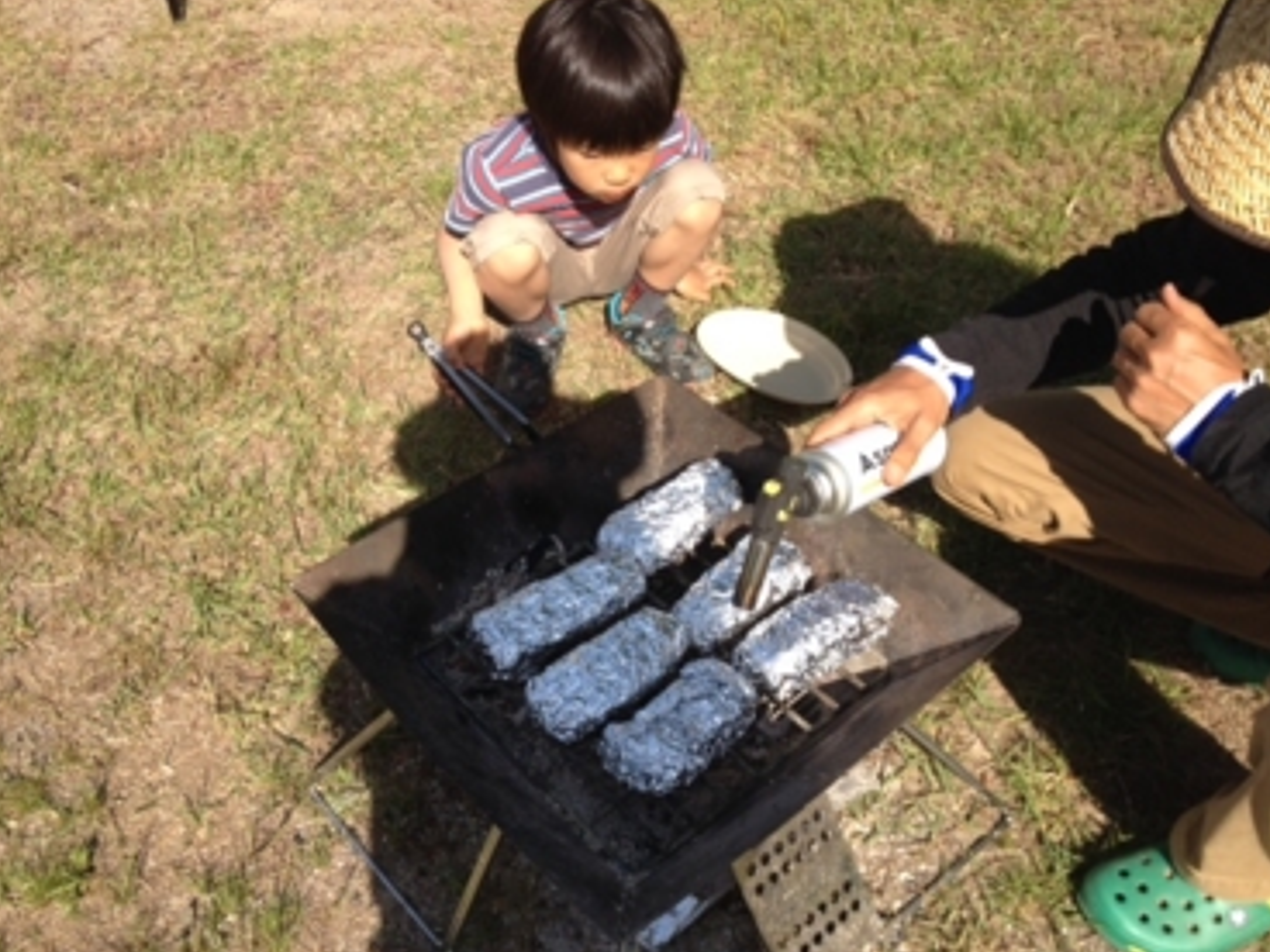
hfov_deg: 49.0
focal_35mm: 38
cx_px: 600
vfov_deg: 37.7
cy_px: 493
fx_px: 1394
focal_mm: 4.28
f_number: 2.4
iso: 50
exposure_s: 1/1151
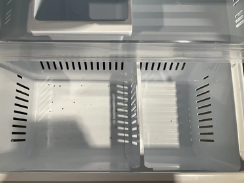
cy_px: 92
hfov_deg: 58.3
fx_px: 219
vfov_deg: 45.5
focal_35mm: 31
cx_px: 114
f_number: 1.8
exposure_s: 1/122
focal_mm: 3
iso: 40
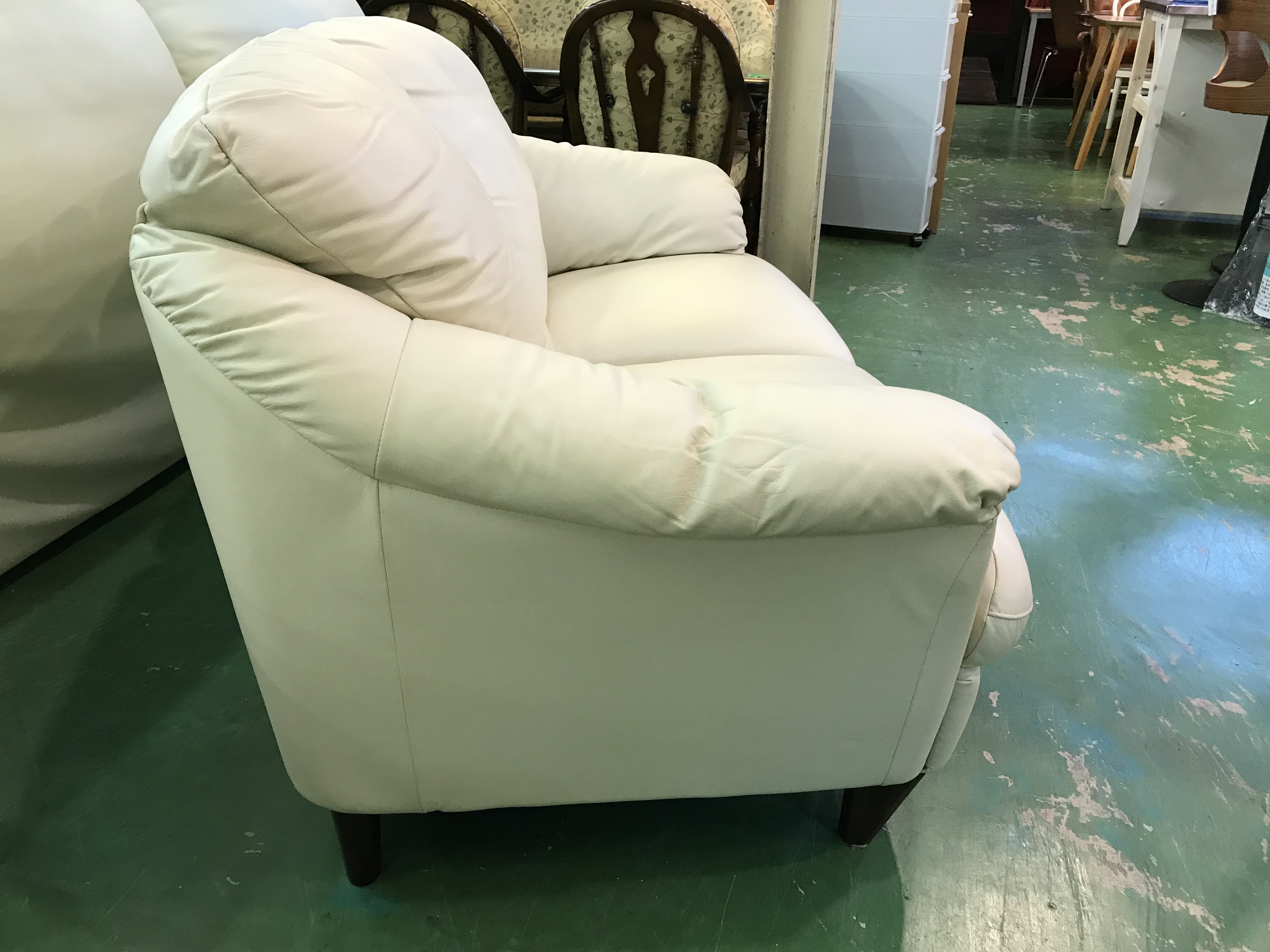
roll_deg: -3.1
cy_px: 476
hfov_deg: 63.4
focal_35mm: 28
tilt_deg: -26.2
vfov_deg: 49.7
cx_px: 635
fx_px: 1027
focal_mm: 3.99
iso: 32
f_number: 1.8
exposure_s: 1/25
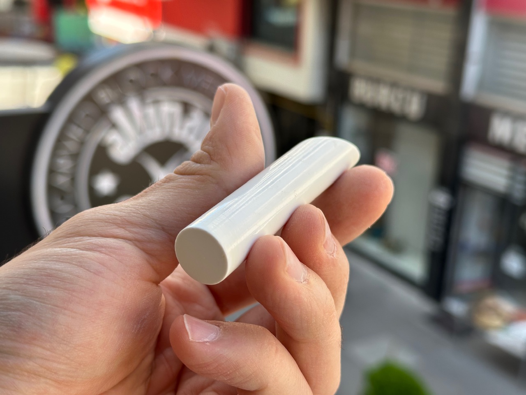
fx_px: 729
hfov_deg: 39.7
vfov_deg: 30.3
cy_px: 198
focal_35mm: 48
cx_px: 263
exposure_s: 1/503
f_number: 1.78
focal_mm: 6.86
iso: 64
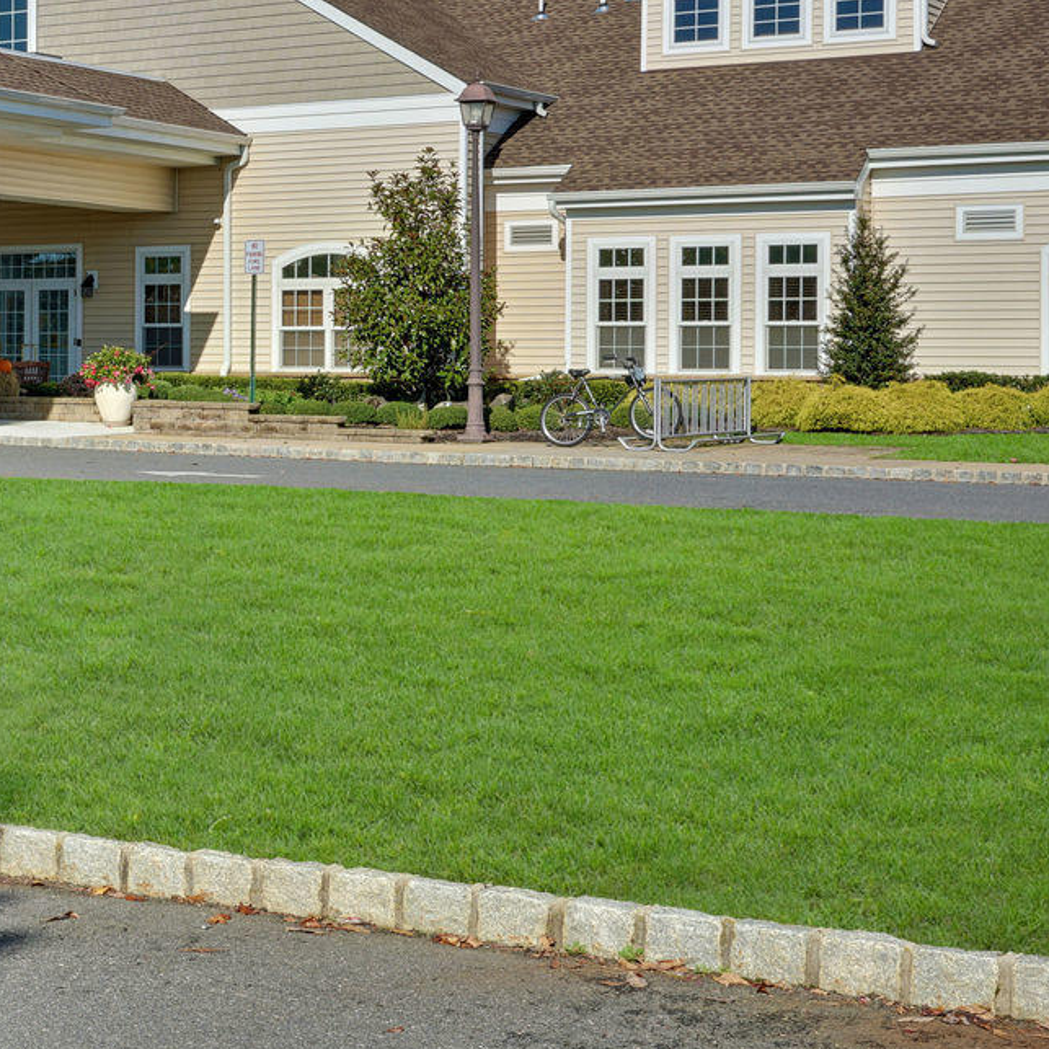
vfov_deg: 23.3
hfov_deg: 21.6
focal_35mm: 74
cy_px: 360
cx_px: -214
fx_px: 2537
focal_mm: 35
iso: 100
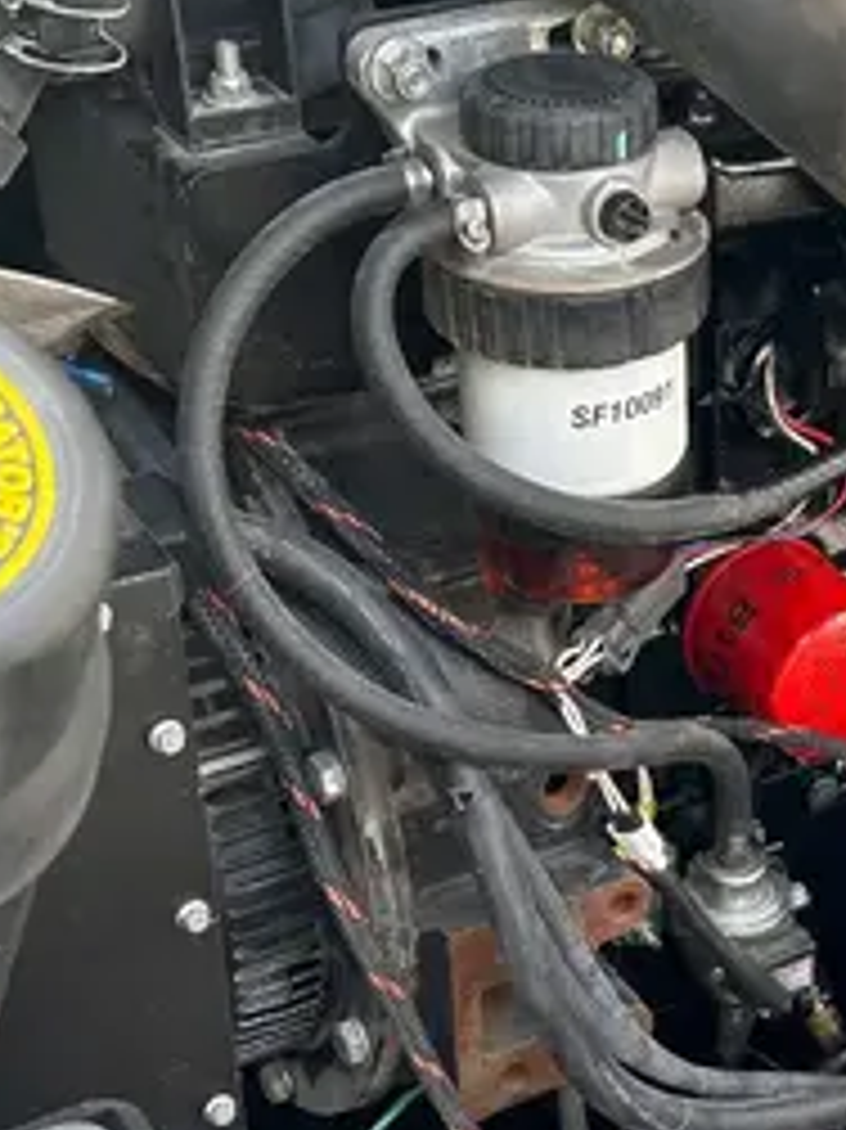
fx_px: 2479
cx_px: 832
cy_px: 885
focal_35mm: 76
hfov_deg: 18.9
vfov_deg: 25.3
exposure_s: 1/171
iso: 64
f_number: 1.5
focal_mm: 5.7
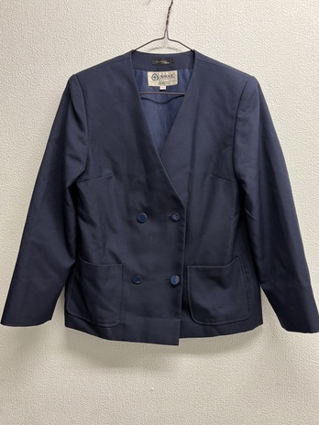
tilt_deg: -6.0
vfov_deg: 63.4
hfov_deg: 49.7
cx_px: 167
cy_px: 222
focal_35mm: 28
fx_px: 344
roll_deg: +0.2
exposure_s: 1/50
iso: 100
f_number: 1.6
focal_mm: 5.96
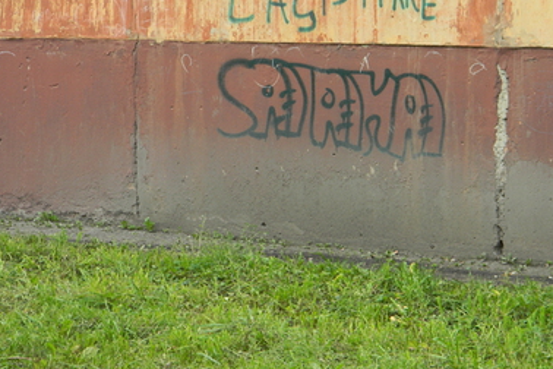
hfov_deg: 15.8
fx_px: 1997
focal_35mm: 130
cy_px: 138
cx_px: 300
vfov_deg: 10.5
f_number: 4.7
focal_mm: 19
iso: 80
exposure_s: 1/41.2
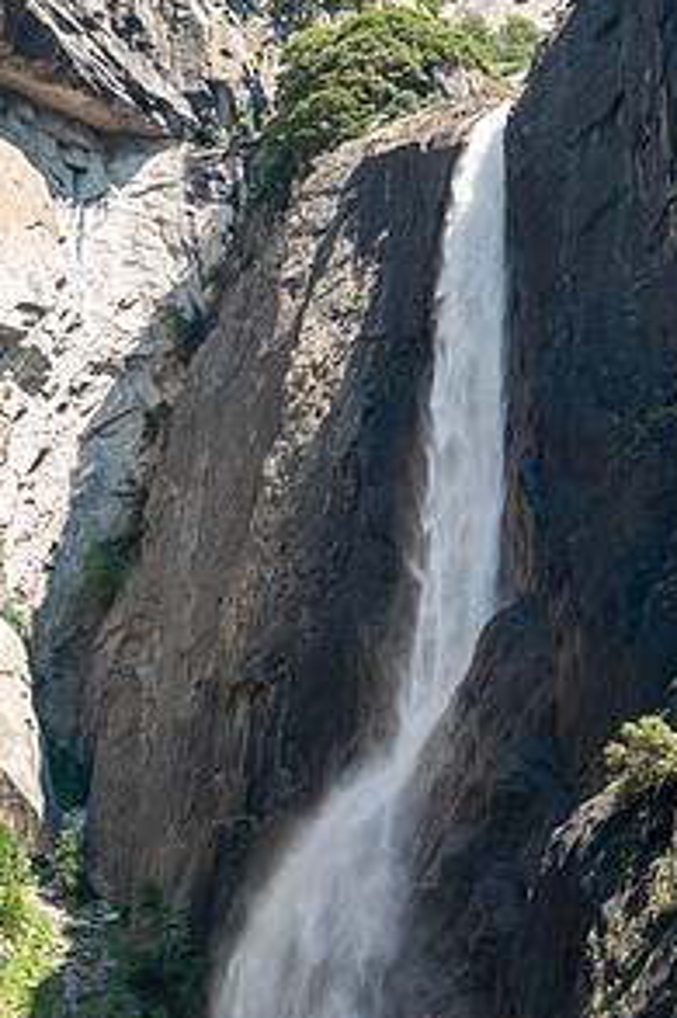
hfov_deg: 16.4
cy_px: 518
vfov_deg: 24.5
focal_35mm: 83
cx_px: 406
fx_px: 2344
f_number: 3.2
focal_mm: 19.68
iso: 200
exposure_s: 1/500
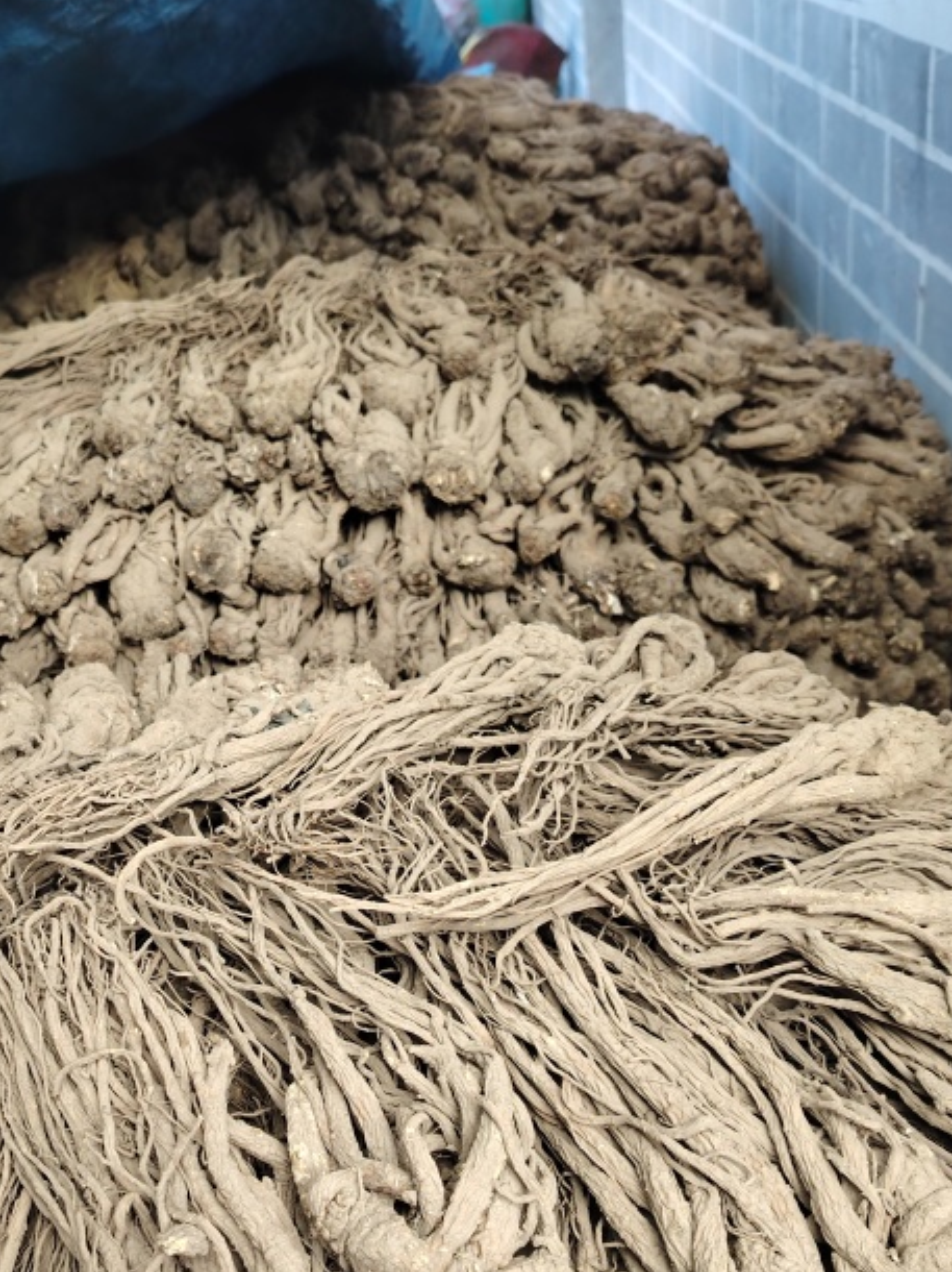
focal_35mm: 42
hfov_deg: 33.9
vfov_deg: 43.6
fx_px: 1541
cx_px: 296
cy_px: 925
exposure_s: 1/400
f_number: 1.75
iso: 1147
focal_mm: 5.25
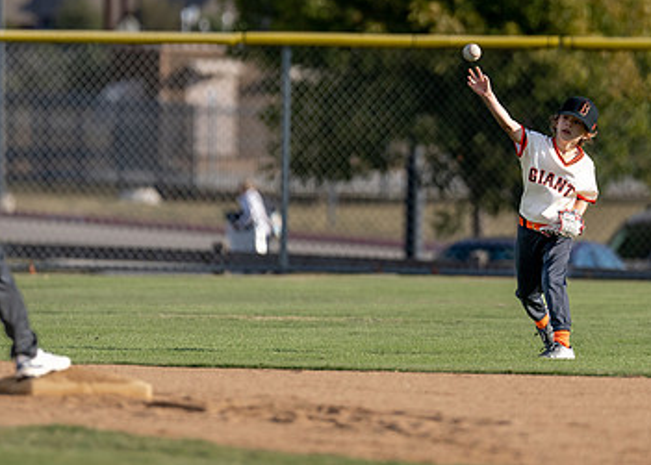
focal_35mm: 505
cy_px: 105
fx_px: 9341
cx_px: 453
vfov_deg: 2.9
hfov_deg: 4.0
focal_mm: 200
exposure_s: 1/2500
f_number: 2.8
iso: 100
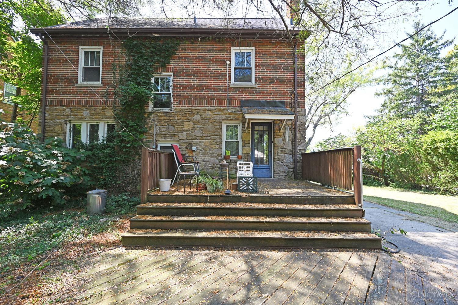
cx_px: 229
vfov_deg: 81.2
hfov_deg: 104.3
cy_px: 152
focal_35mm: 14
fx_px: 178
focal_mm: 14
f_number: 5.6
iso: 180
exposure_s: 1/125
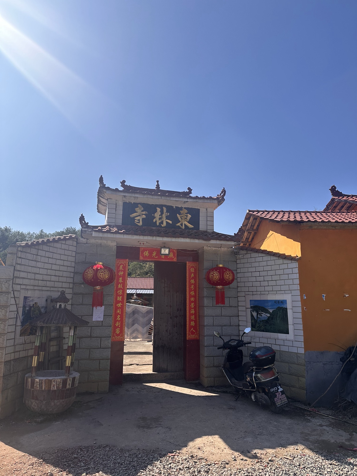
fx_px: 330
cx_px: 178
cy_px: 238
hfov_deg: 56.8
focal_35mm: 24
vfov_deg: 71.6
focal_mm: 6.86
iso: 80
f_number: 1.78
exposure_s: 1/6211
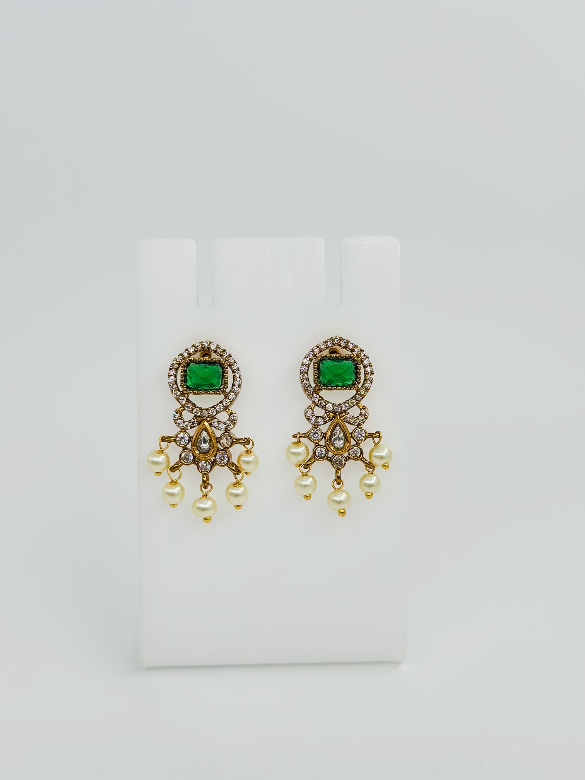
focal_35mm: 48
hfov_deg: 30.3
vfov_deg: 39.7
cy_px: 390
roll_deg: -1.1
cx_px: 292
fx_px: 1082
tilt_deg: -20.9
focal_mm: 6.86
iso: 80
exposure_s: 1/767
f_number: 1.78
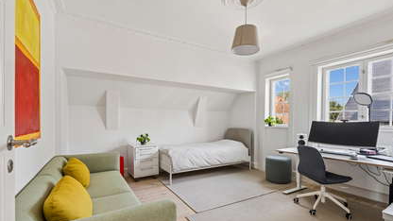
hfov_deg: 92.7
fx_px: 188
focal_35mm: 18
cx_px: 197
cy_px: 123
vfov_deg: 60.9
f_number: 11
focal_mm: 17
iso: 160
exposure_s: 1/2.5
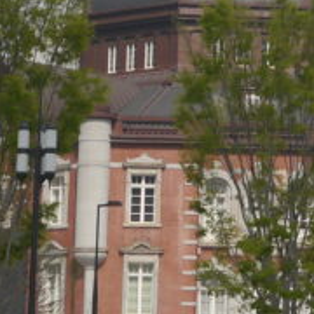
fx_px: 2299
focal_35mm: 224
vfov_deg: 7.7
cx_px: 471
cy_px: -140
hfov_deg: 7.7
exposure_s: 1/320
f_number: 8
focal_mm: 19
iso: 160
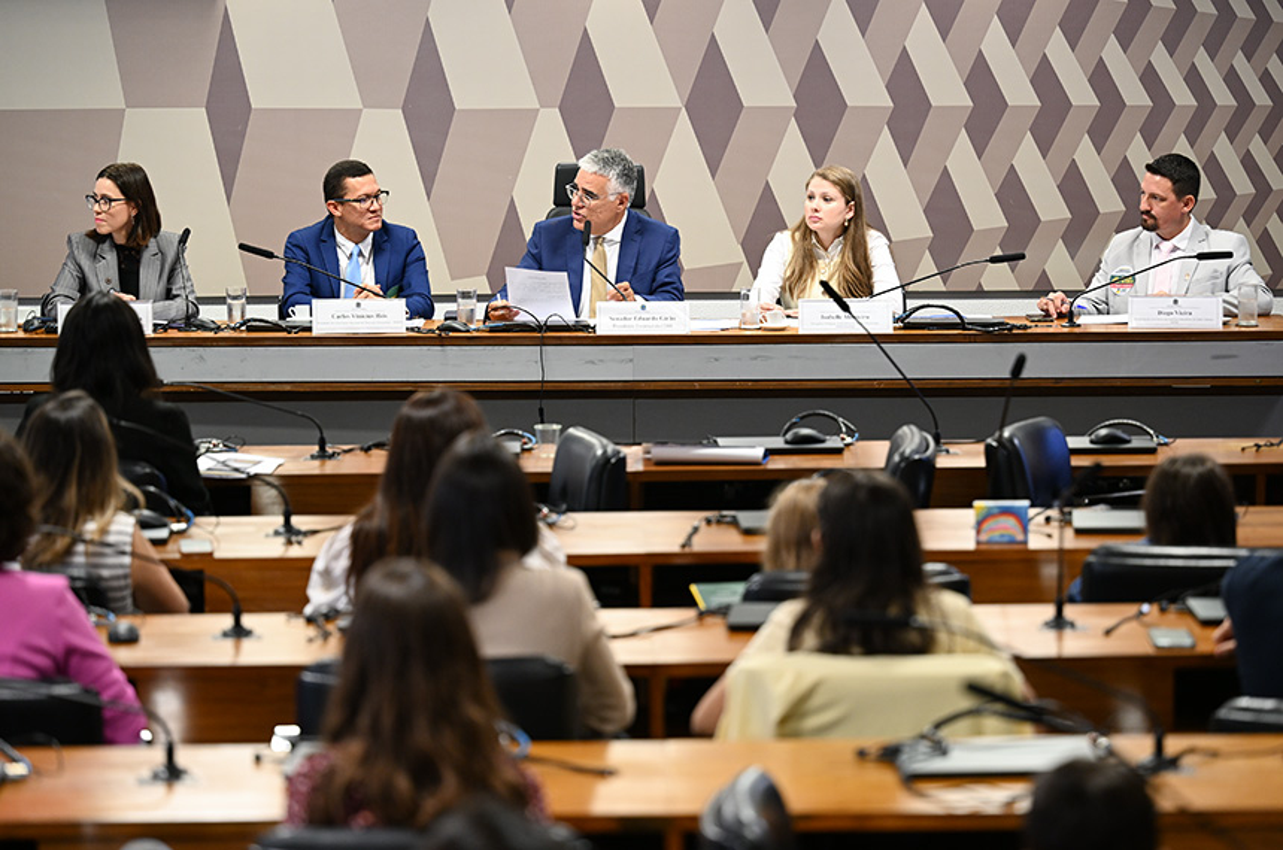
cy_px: 425
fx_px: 4091
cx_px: 642
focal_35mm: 115
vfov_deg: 11.9
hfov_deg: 17.8
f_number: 2.8
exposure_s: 1/100
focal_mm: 115
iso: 1250
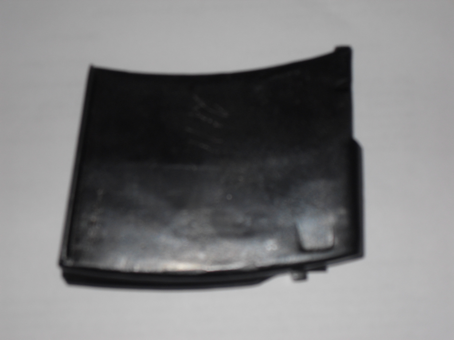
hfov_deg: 22.0
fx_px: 1167
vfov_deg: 16.6
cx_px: 227
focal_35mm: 89
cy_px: 170
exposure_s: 1/90
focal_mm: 15.3
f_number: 4.8
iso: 100
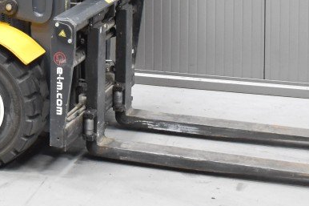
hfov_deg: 17.5
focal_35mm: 112
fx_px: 961
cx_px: -58
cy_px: -109
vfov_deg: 11.7
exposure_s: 1/30
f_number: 5
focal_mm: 24
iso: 1600
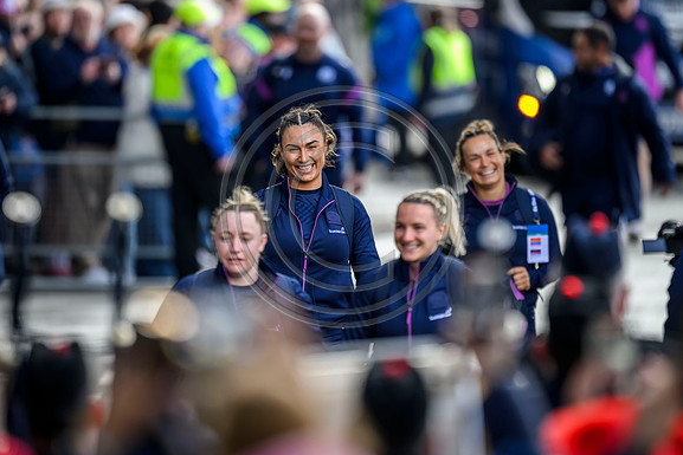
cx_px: 325
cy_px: 175
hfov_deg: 3.0
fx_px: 13169
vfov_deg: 2.0
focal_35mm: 694
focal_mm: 560
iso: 800
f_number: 4
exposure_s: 1/640
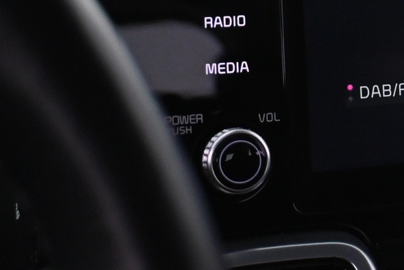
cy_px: -31
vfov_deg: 10.0
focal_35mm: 135
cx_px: 552
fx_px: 1519
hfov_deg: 14.4
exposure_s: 1/60
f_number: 5
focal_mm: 33
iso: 3200
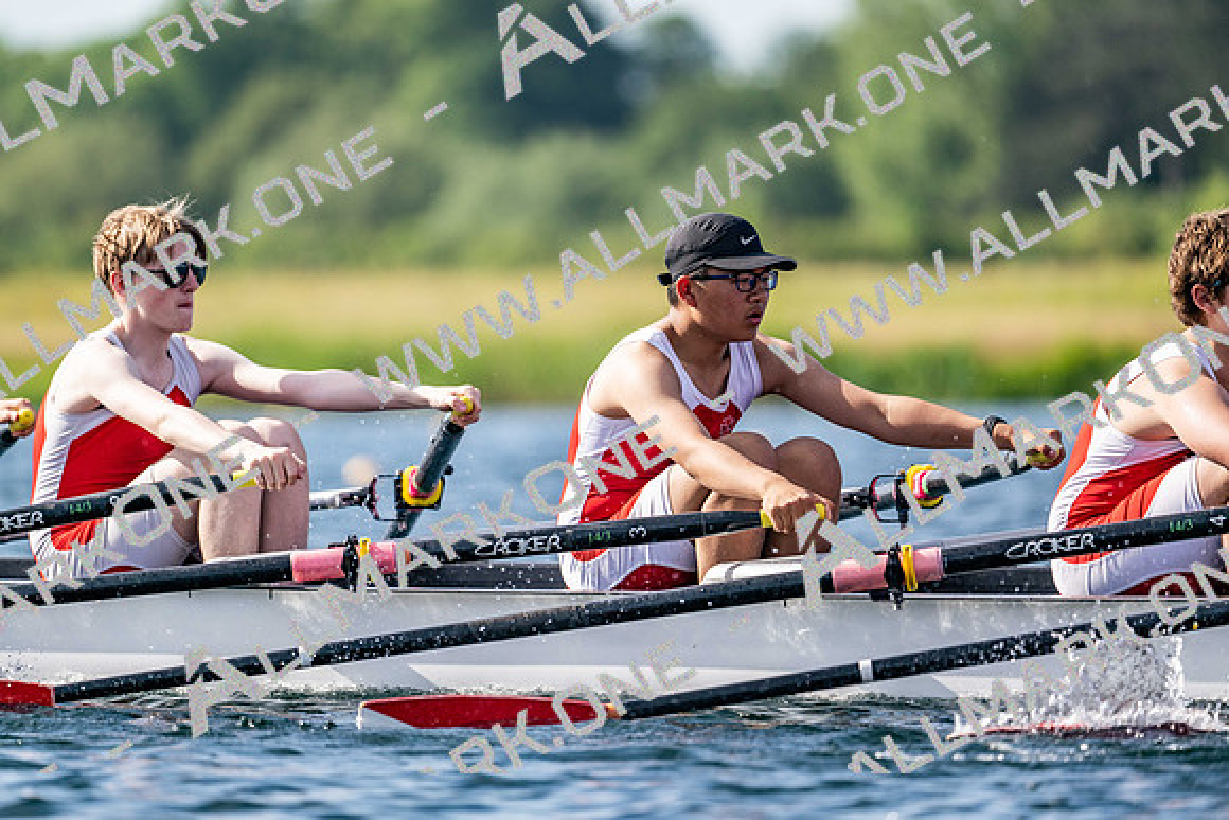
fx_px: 13658
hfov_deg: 5.2
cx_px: 614
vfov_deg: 3.4
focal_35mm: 400
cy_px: 410
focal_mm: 400
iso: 280
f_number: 4.5
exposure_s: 1/2500
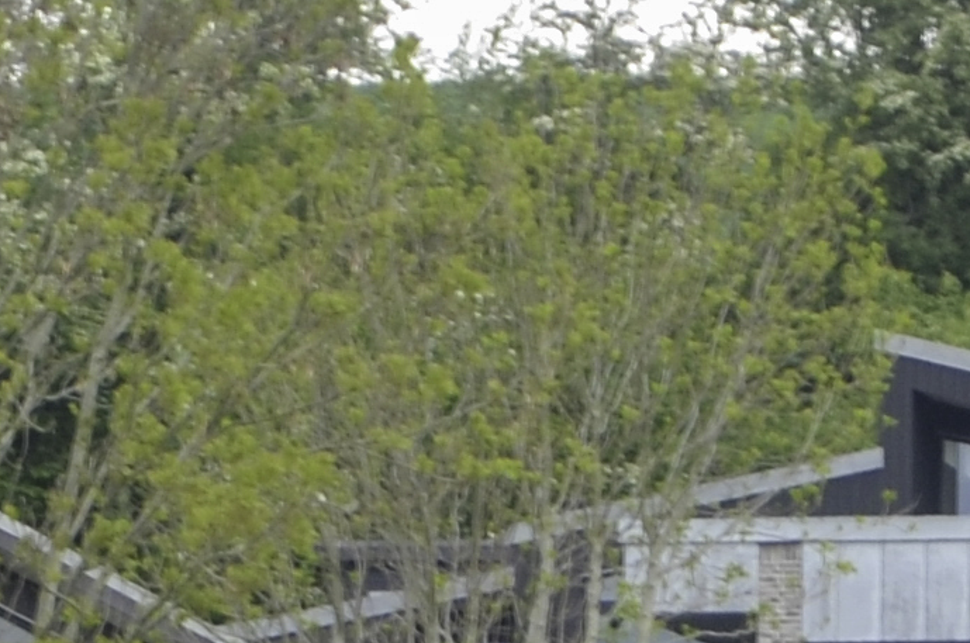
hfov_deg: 1.7
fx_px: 33464
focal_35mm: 1244
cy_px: 1857
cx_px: 909
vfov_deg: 1.1
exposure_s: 1/200
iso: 200
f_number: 7.1
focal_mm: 116
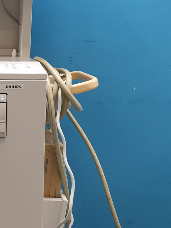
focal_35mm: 73
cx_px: -29
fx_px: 481
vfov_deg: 26.7
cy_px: 110
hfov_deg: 19.1
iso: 200
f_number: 2.4
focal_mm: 4.3
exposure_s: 1/50
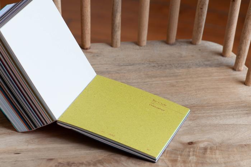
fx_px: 1097
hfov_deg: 13.1
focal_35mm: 158
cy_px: 84
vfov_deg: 8.7
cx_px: 126
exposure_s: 1/160
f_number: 6.3
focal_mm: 105
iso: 320
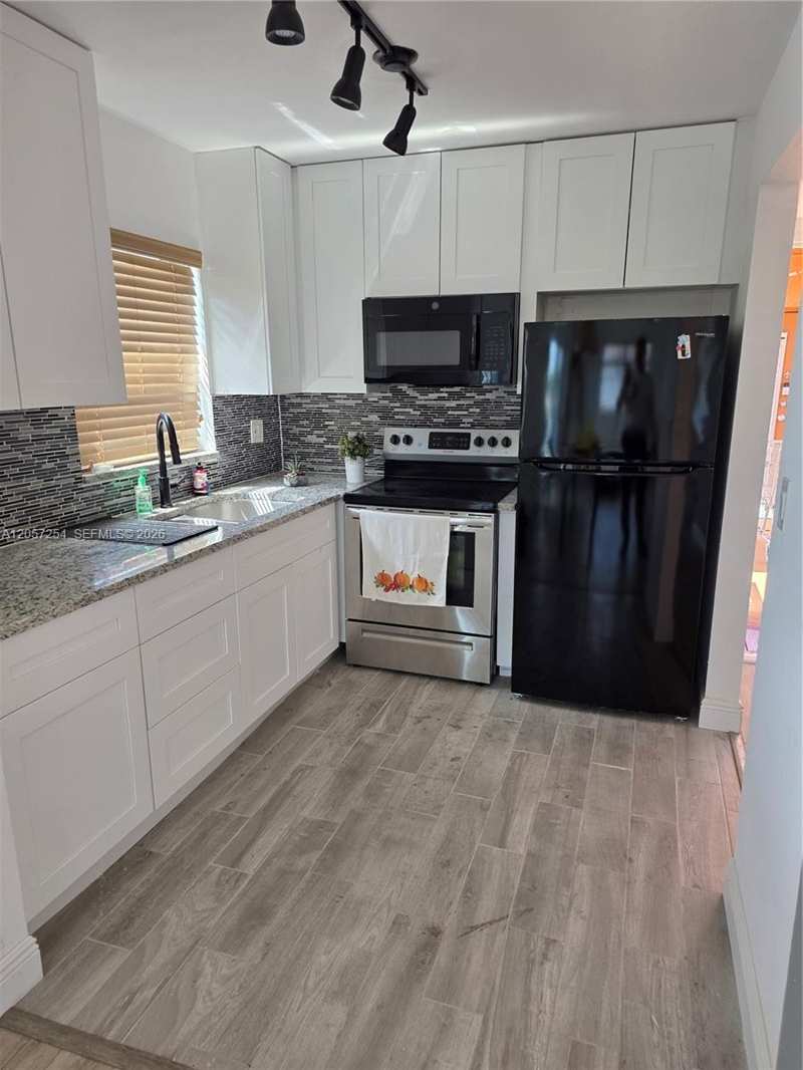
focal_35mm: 23
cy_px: 535
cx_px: 402
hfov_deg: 58.9
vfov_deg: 73.9
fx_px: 711
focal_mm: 6.25
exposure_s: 1/180
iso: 125
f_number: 1.7
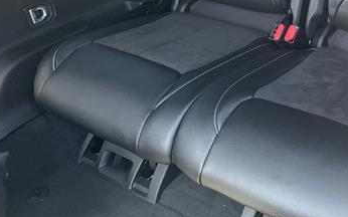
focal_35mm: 51
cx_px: 293
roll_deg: +2.9
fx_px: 484
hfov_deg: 37.7
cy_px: -4
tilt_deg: -23.2
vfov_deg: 24.1
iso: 500
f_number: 1.6
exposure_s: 1/59
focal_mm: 4.2
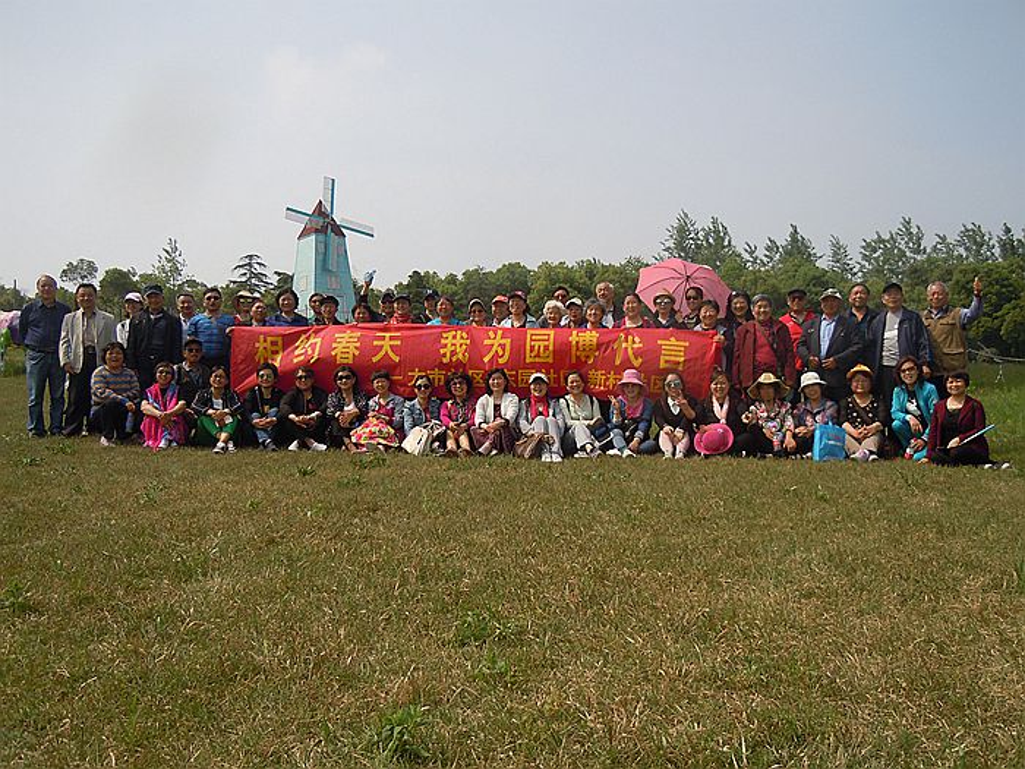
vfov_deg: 46.8
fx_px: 888
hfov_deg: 60.0
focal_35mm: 30
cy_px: 384
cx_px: 512
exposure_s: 1/320
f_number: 7
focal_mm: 5.4
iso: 100
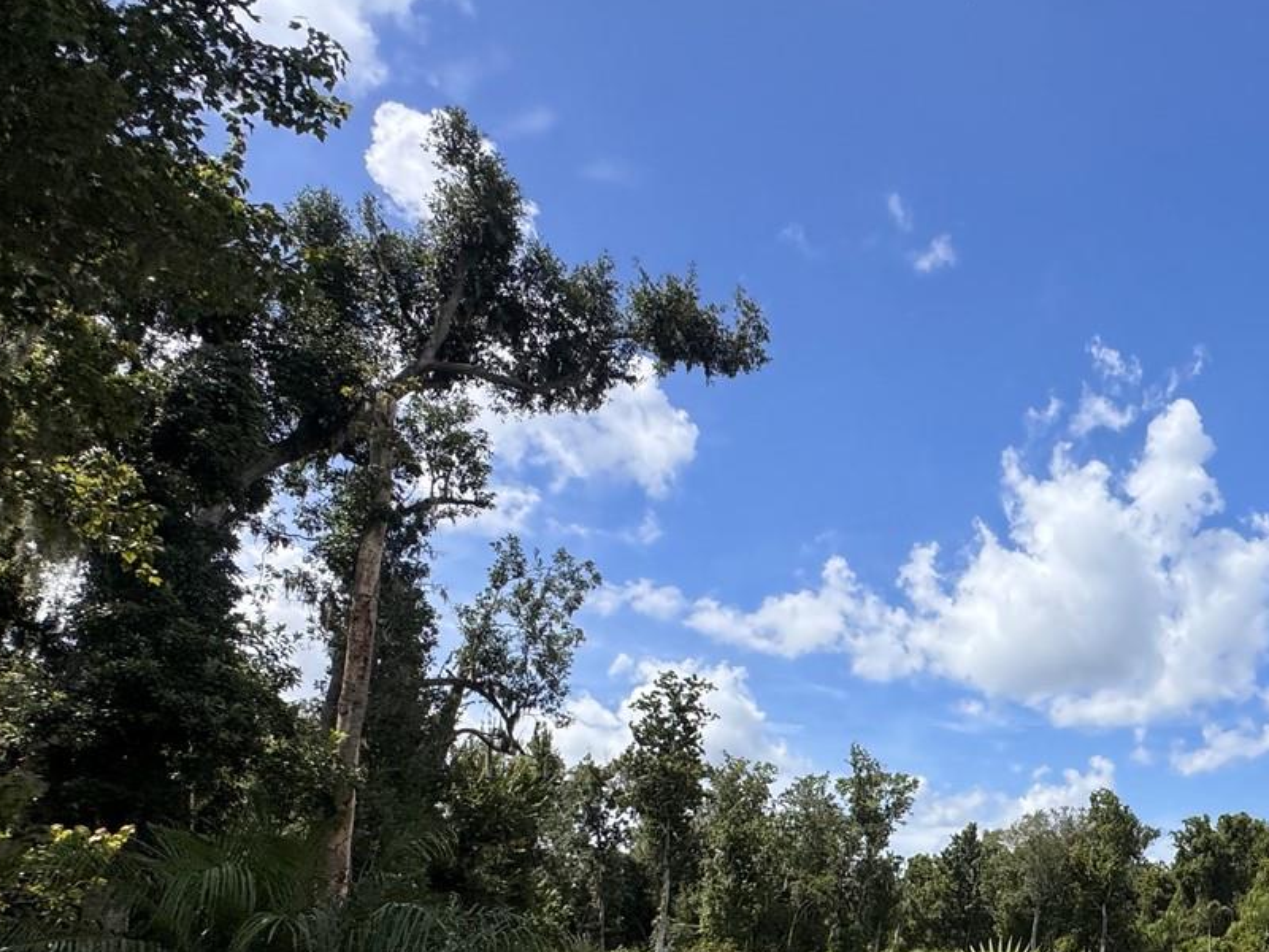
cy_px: 793
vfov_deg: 46.5
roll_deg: -0.3
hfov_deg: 57.3
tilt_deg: +9.2
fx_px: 1026
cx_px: 1066
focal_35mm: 28
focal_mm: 2.22
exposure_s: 1/2674
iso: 50
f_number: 2.2
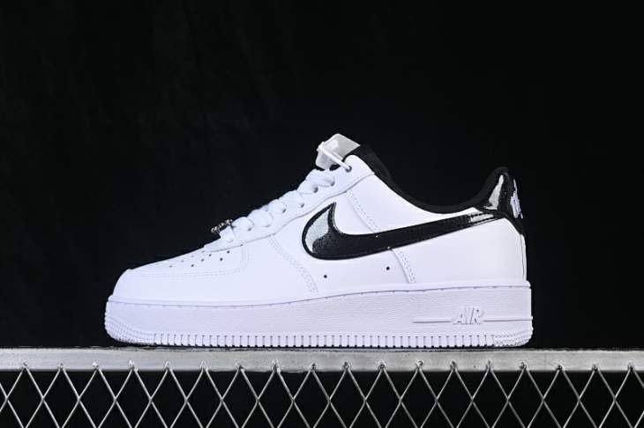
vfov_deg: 18.2
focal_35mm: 75
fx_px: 1341
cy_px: 214
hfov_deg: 27.0
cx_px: 322
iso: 160
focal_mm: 50
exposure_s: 1/100
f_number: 8
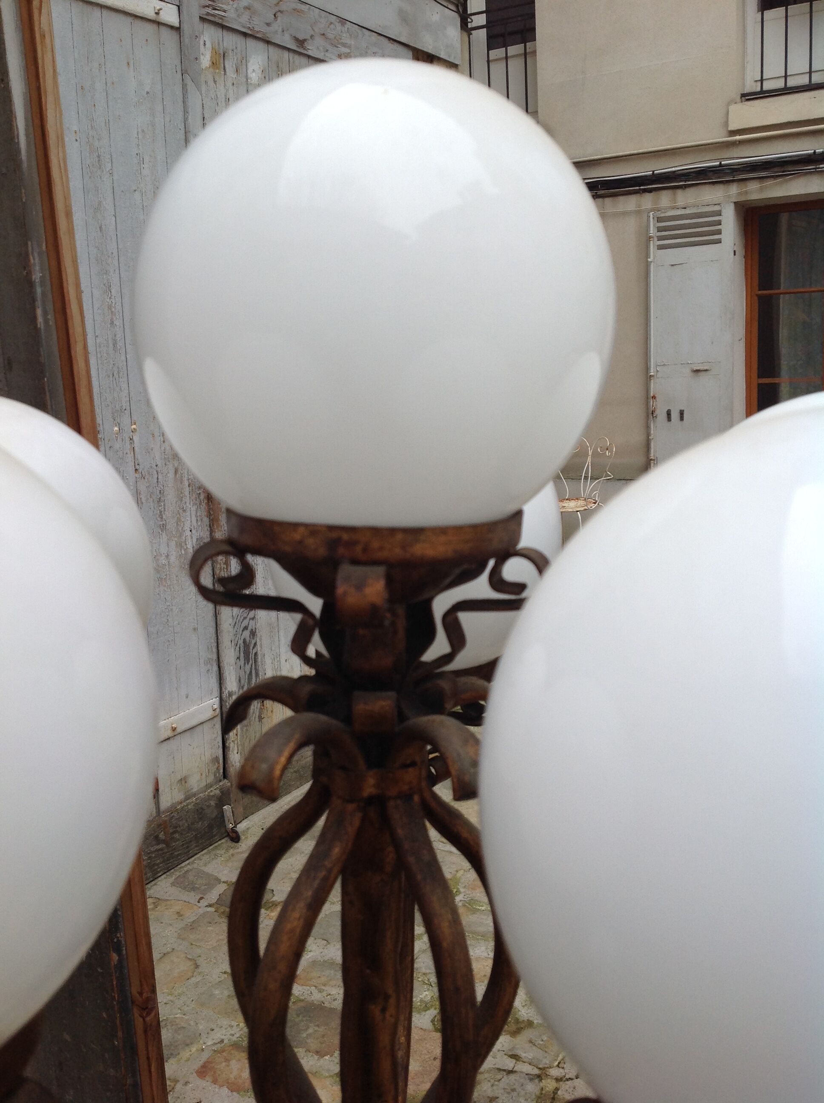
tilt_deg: -10.7
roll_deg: +4.3
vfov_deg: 52.7
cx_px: 412
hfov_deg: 40.6
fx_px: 1114
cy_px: 552
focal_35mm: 35
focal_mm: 4.28
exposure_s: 1/185
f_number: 2.4
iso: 50
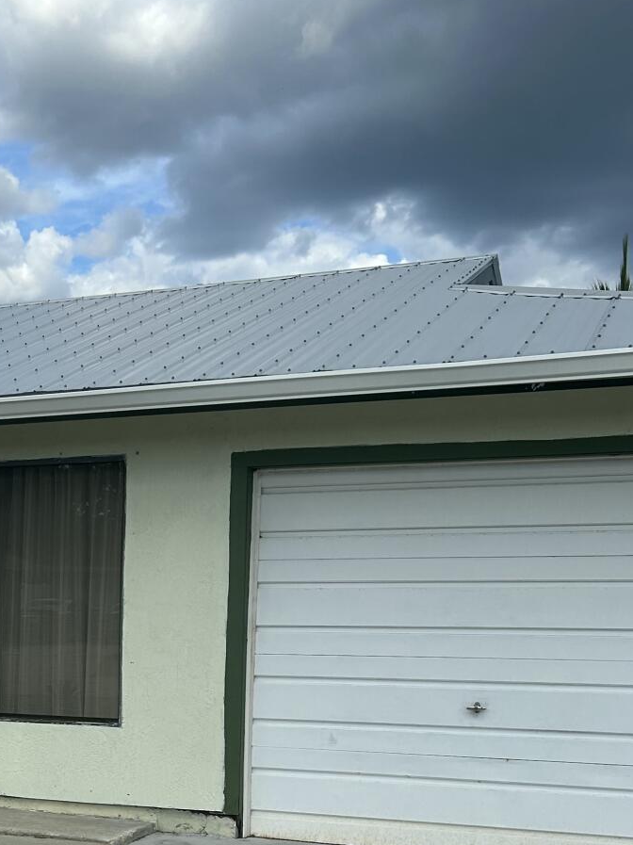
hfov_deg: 23.7
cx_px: -57
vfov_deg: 31.7
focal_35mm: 58
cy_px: 755
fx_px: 1415
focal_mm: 5.7
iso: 50
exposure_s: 1/5076
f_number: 1.5
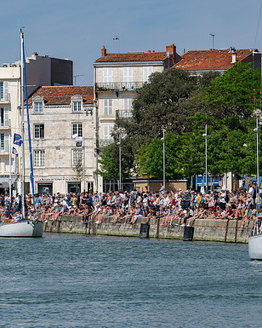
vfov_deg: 6.8
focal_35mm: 283
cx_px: 179
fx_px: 2743
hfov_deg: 5.5
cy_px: 164
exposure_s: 1/800
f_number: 11
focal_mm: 200
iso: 360
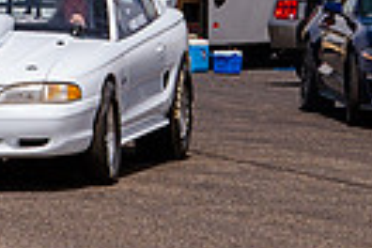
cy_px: 23
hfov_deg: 5.8
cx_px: 226
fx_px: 3647
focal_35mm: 353
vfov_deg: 3.9
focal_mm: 78
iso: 200
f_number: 10
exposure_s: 1/500
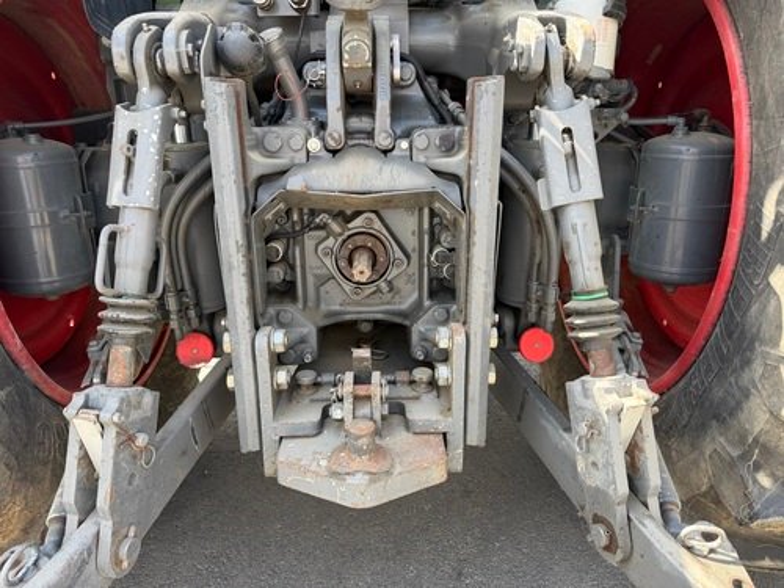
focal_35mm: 24
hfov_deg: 71.6
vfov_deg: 56.8
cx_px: 392
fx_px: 544
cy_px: 294
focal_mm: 6.76
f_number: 1.78
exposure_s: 1/233
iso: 80
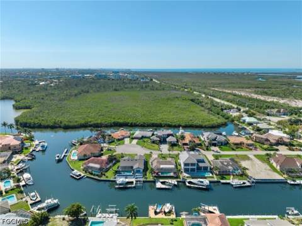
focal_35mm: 24
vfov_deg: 56.8
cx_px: 151
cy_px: 113
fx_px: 209
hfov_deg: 71.6
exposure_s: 1/500
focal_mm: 8.67
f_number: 1.8
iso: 100
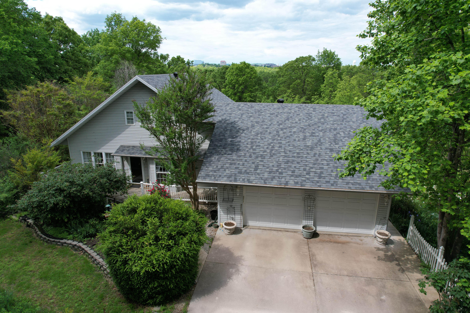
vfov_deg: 57.2
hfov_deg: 78.6
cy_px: 156
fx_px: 287
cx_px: 235
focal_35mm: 22
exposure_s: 1/800
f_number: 2.8
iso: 100
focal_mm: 8.38
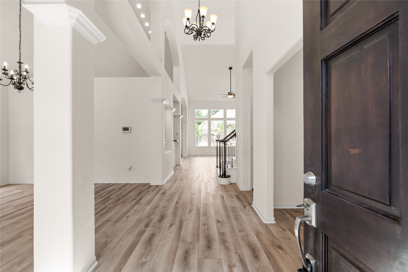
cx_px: 204
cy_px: 136
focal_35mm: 16
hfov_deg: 96.7
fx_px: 181
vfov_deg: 73.7
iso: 200
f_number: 9
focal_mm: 16
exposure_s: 1/1.67
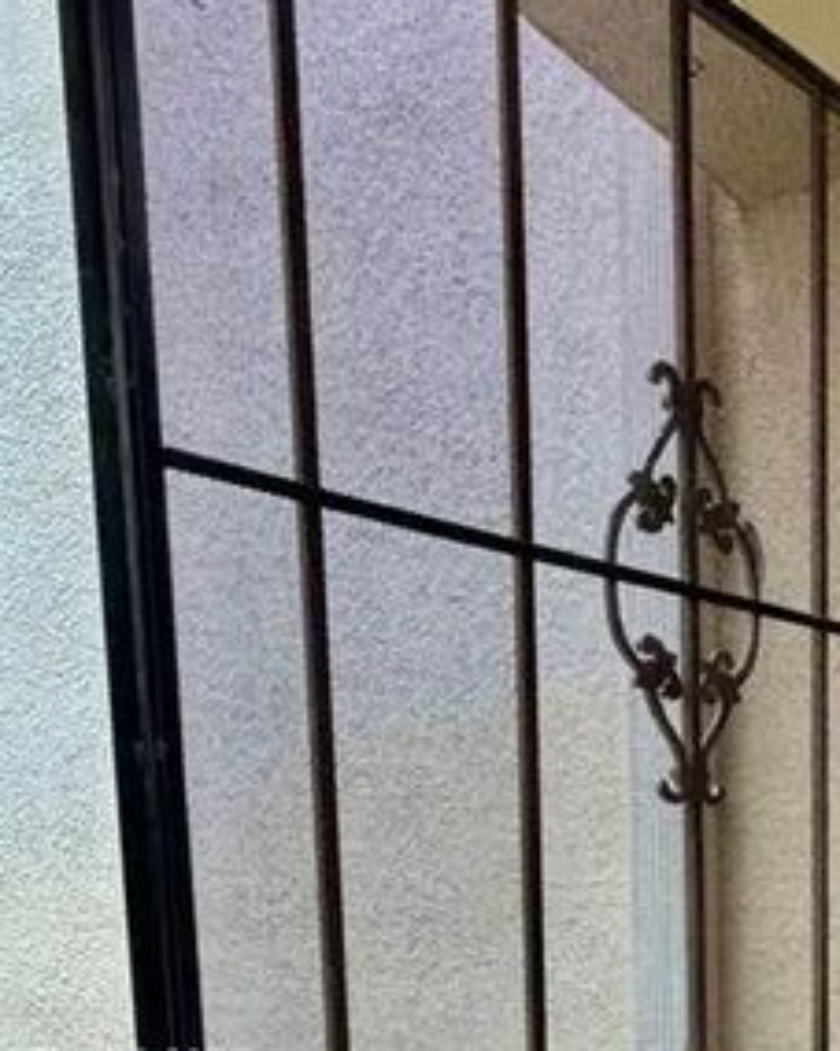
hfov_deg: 31.9
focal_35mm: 41
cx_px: 944
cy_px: 1068
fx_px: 1275
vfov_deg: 39.2
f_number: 2.2
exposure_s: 1/87
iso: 320
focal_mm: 2.22
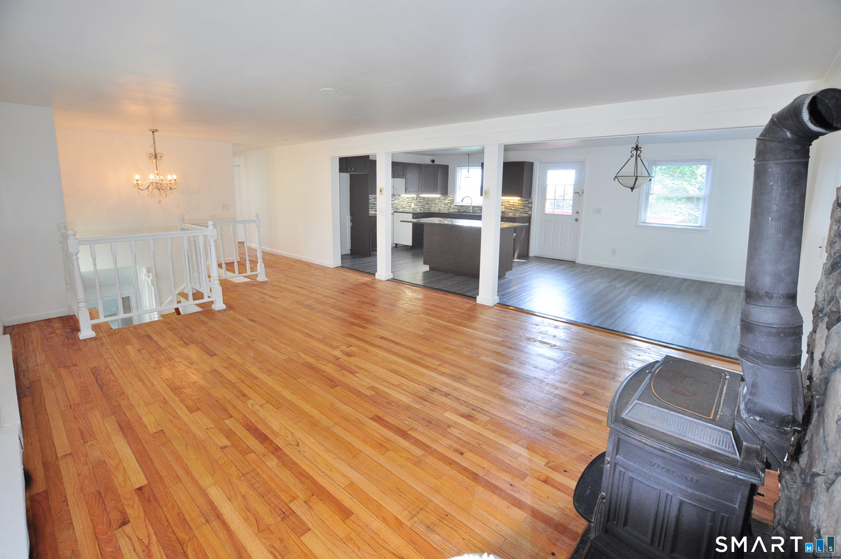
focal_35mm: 15
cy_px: 280
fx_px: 350
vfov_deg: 77.2
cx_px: 420
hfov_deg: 100.5
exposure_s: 1/100
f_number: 4.5
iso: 1000
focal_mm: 10
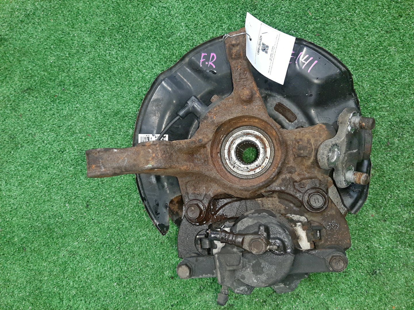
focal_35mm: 26
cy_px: 155
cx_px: 207
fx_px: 311
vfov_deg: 53.1
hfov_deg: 67.3
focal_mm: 3.93
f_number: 1.7
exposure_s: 1/50
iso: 247
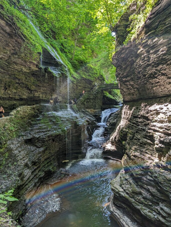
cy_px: 117
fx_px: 177
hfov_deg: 51.4
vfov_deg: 65.2
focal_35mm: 27
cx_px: 81
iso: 23
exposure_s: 1/102
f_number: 1.68
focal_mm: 6.9
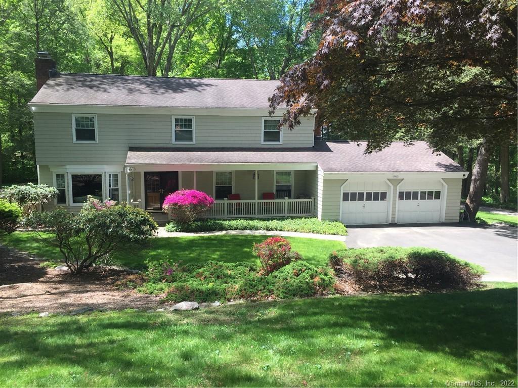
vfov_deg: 48.2
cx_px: 259
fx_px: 434
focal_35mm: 29
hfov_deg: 61.7
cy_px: 194
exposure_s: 1/391
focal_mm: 4.15
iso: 32
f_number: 2.2
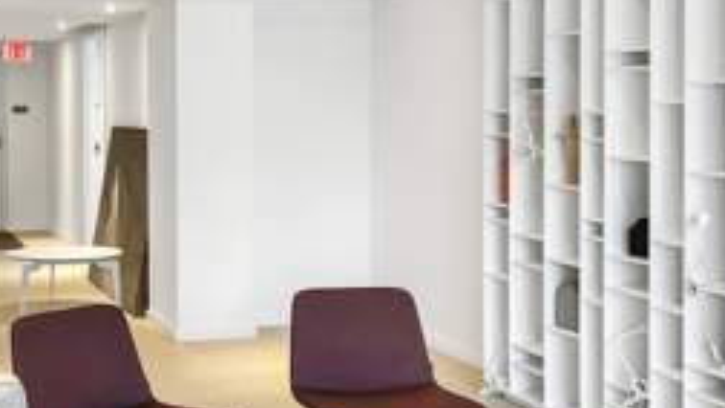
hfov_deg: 37.3
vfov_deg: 22.0
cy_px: 322
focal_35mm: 54
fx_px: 1039
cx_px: 161
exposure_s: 1/120
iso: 100
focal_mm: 4.25
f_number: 1.8
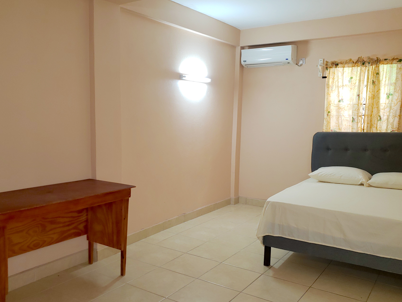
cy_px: 172
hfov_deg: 58.4
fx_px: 360
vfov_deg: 45.3
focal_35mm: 31
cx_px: 201
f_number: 1.5
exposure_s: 1/25
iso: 100
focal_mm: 4.3
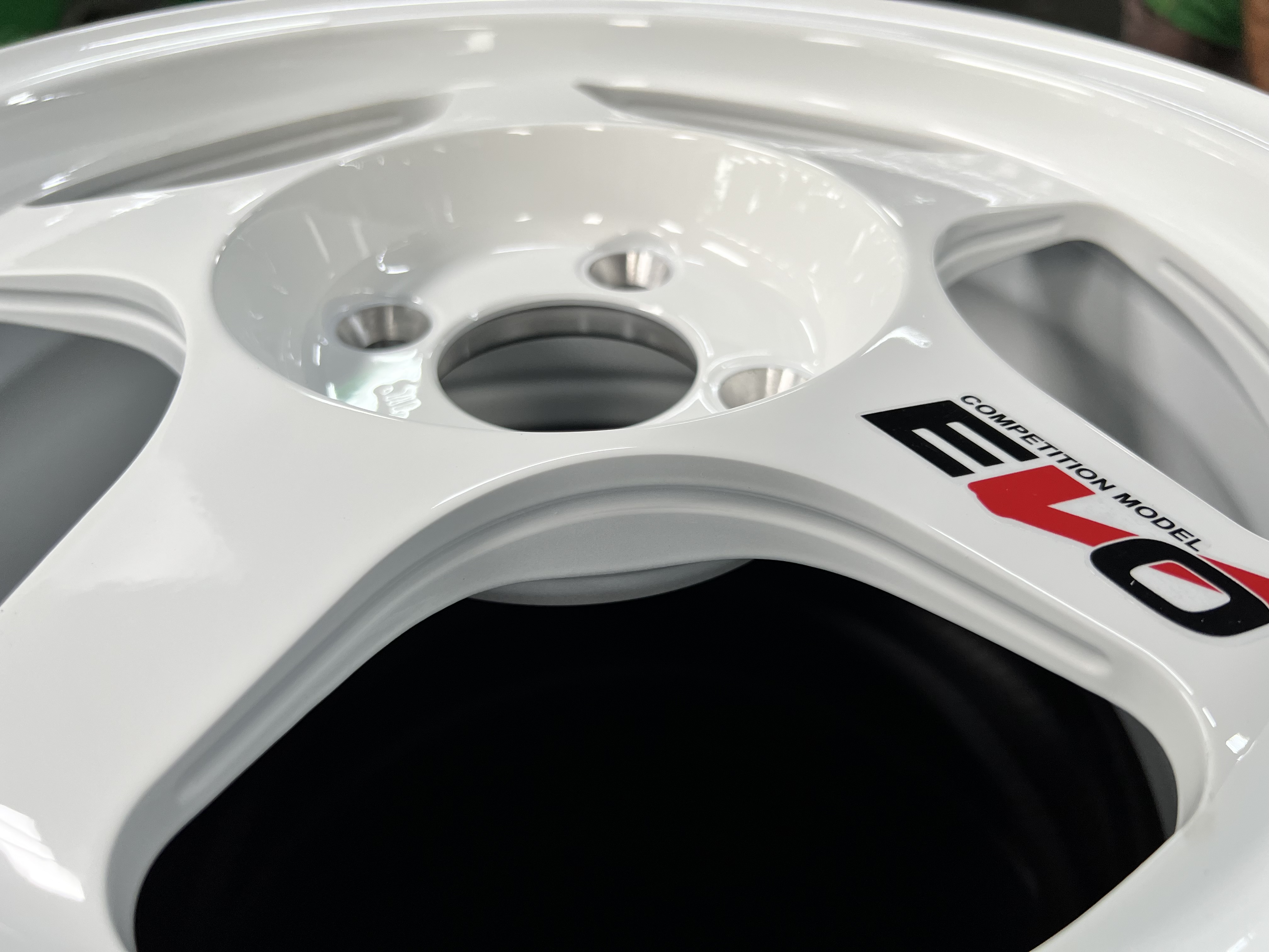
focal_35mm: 26
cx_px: 634
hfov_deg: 67.3
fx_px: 953
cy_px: 476
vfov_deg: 53.1
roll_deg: +3.0
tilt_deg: -41.9
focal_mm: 5.7
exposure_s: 1/100
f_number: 1.5
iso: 100
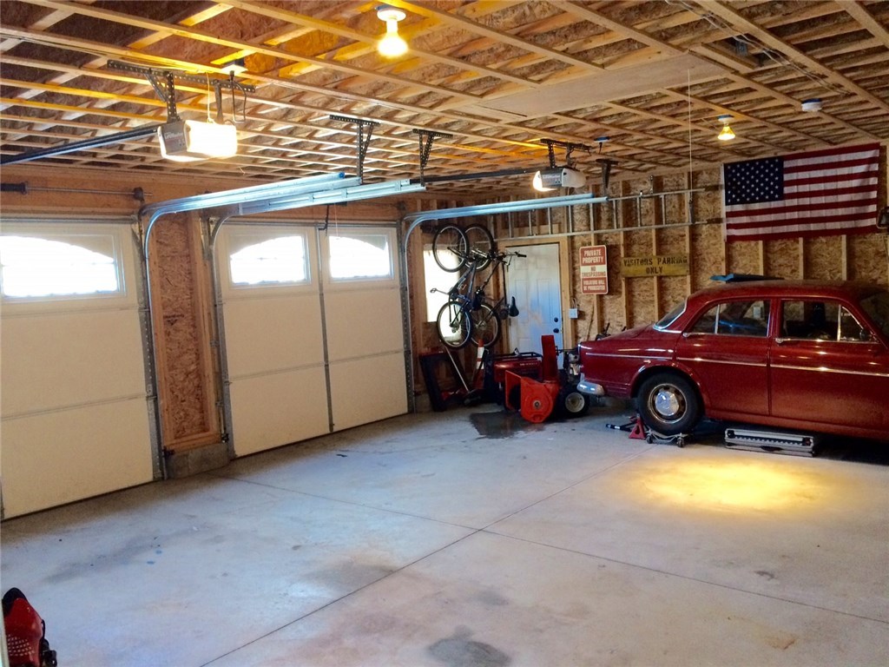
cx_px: 444
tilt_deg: -5.0
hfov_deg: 61.7
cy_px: 334
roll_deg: +4.3
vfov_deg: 48.2
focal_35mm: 29
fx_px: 745
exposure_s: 1/30
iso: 200
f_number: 2.2
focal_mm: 4.15
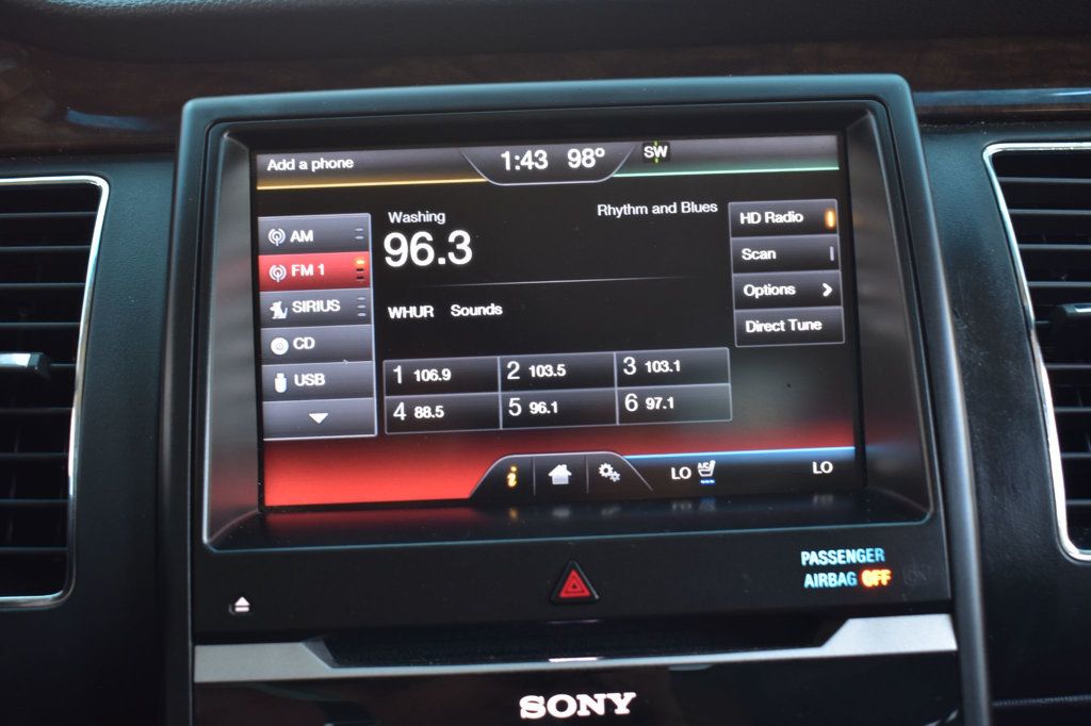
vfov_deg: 28.9
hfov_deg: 42.3
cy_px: 363
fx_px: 1409
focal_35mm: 46
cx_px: 546
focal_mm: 31
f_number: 6.3
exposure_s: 1/15
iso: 400
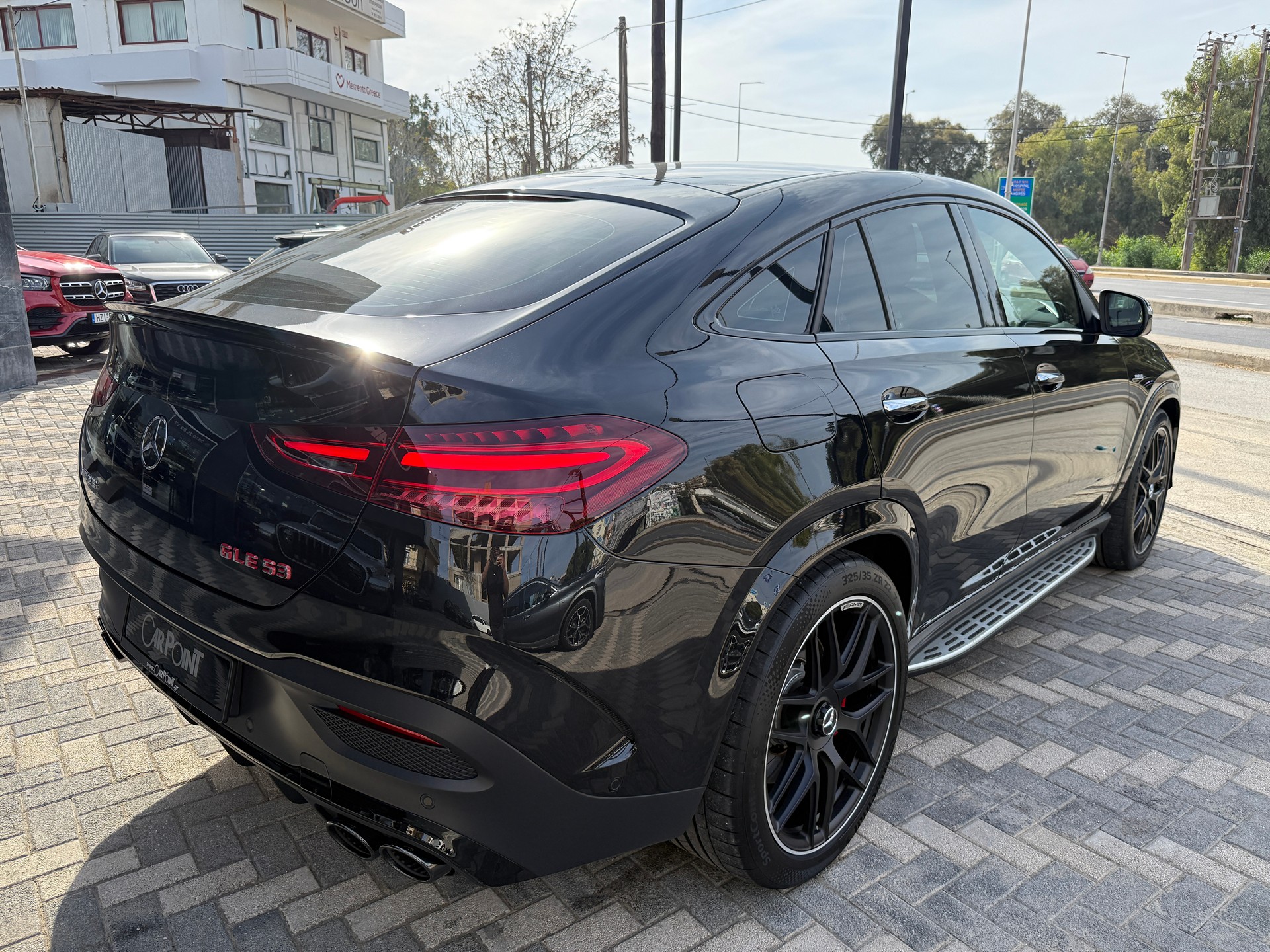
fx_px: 881
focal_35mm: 24
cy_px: 476
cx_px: 635
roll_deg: -0.8
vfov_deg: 56.8
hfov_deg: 71.6
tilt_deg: -14.5
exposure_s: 1/2299
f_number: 1.78
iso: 100
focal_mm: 6.76
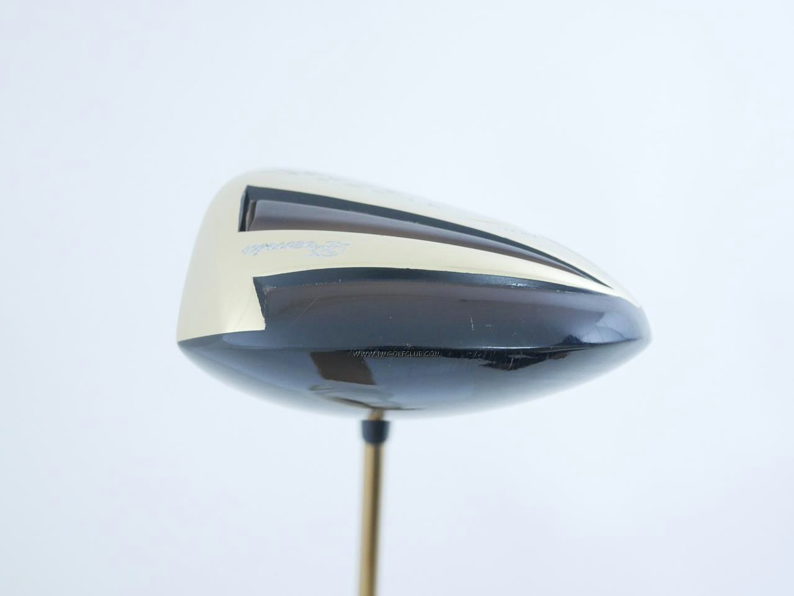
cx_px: 397
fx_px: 1147
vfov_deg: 29.1
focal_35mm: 50
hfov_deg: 38.2
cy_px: 298
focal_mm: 25
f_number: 4.5
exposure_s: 1/50
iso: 1600
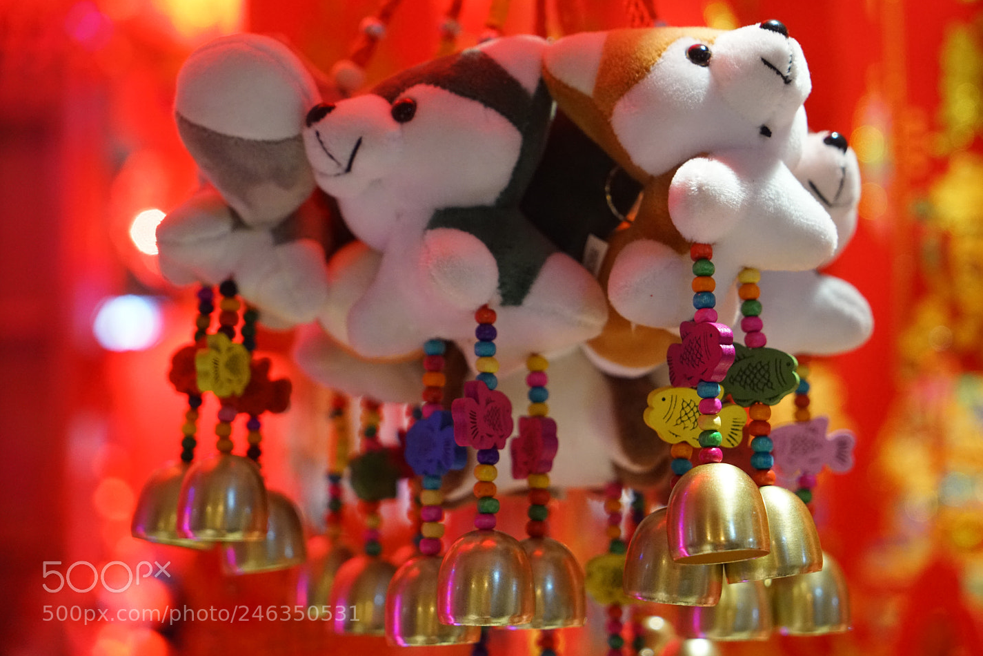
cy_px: 299
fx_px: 1993
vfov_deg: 18.7
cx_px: 551
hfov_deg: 27.7
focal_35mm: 73
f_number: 4
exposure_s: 1/160
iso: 5000
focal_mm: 65
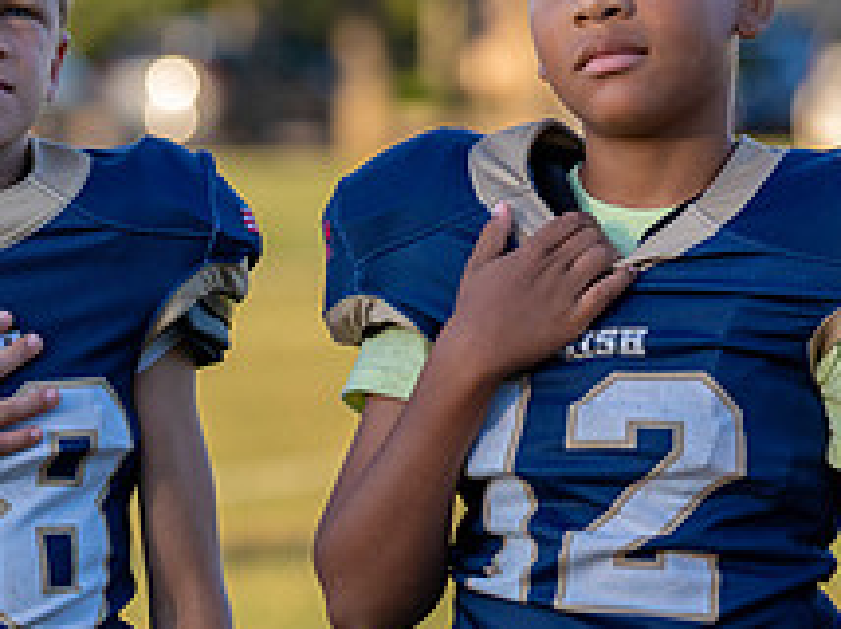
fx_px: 8300
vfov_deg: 4.3
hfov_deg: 5.8
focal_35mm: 342
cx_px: -101
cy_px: 321
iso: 250
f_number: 2.8
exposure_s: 1/1250
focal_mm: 118
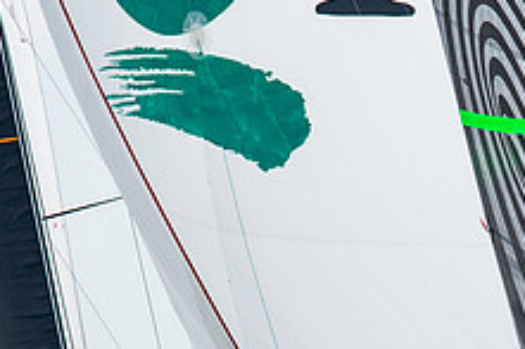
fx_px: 18448
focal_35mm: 1266
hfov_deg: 1.6
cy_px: 399
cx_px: 505
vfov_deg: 1.1
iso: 400
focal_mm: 300
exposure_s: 1/2000
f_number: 5.6
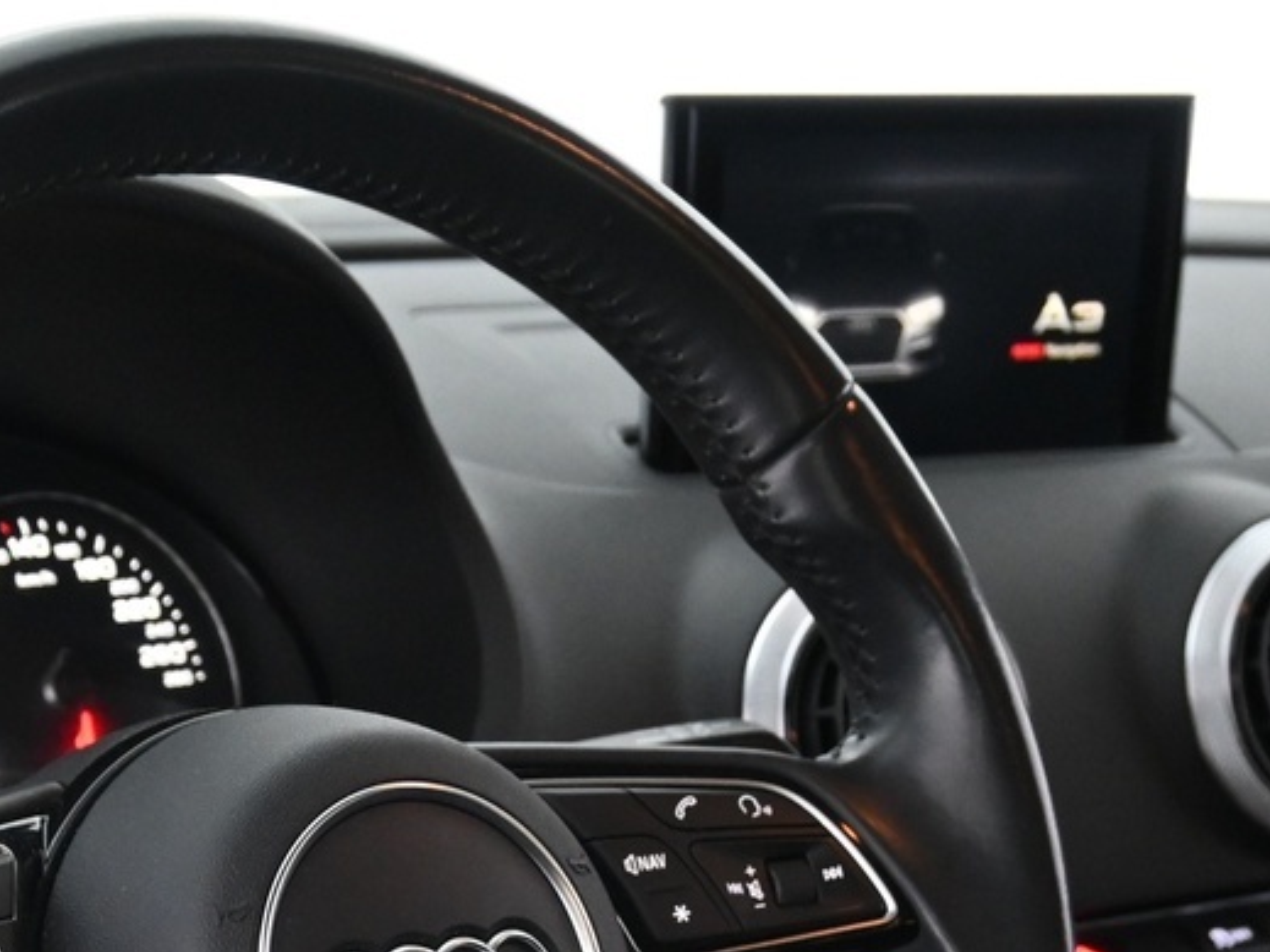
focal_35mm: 94
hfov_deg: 20.7
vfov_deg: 14.8
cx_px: 374
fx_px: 3466
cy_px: 1297
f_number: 4
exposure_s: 1/30
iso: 2000
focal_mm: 21
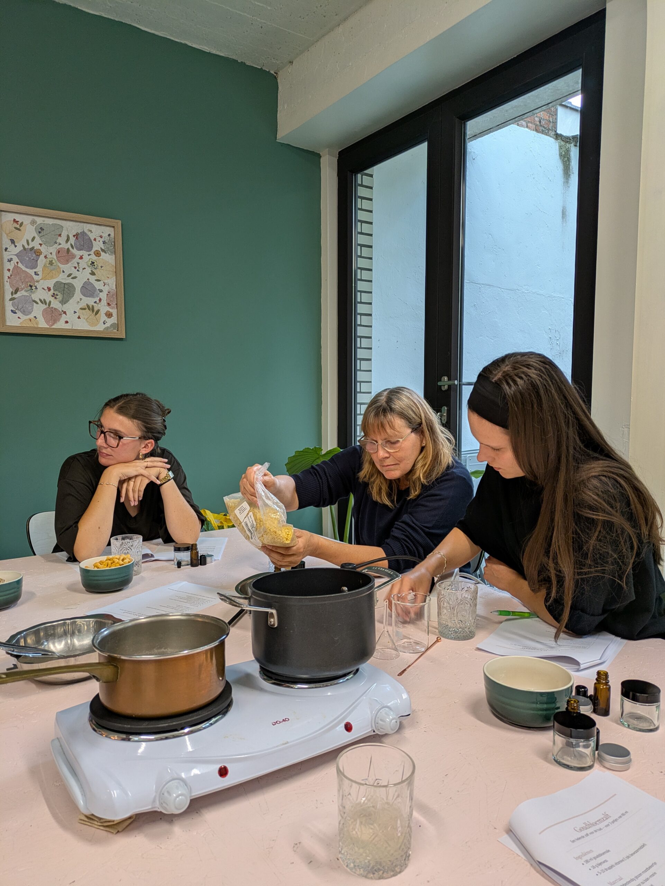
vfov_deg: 69.4
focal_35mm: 25
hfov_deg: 54.9
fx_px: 640
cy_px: 443
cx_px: 332
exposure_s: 1/33.3
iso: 84
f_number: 1.89
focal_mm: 5.43
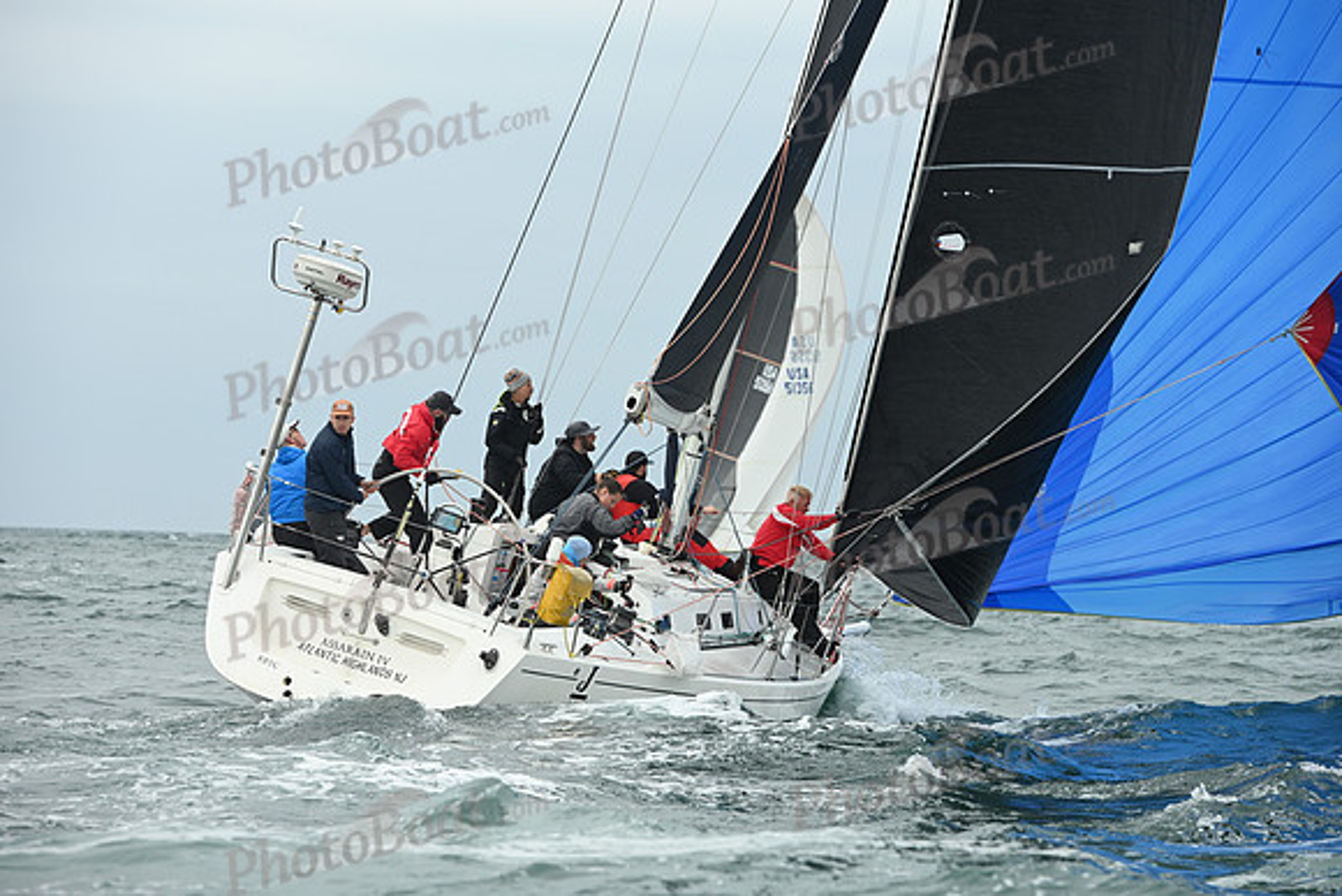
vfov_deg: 7.9
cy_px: 448
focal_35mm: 175
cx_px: 671
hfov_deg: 11.7
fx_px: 6525
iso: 400
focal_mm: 175
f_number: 7.1
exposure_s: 1/800
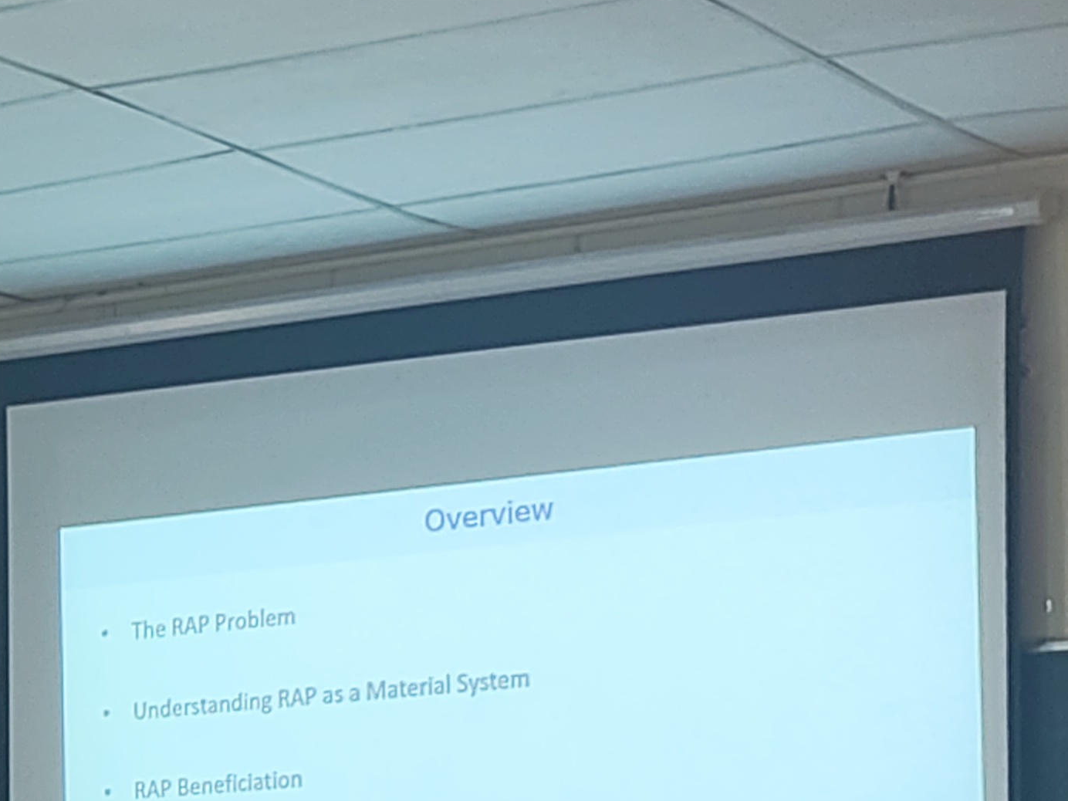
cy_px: 1038
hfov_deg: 13.1
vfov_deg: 9.8
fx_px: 4566
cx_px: -120
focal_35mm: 148
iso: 445
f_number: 1.88
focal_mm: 5.56
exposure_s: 1/33.3
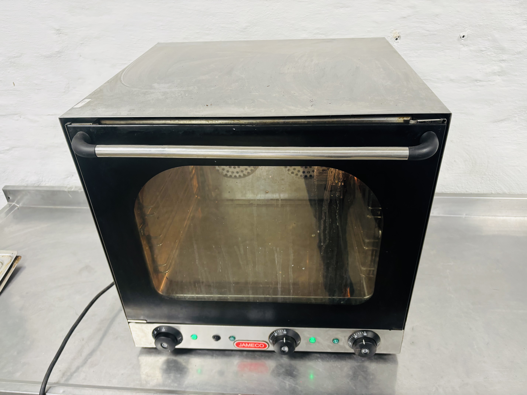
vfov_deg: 53.1
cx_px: 264
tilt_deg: -31.9
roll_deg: +1.3
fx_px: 396
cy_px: 198
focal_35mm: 26
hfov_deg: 67.3
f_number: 1.6
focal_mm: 5.96
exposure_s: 1/50
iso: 160
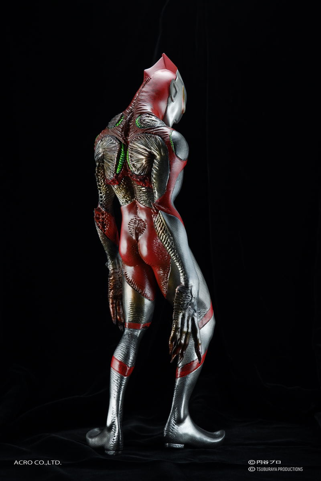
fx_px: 1070
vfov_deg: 25.4
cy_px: 240
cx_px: 160
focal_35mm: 80
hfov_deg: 17.1
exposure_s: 1/20
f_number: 7.1
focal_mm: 53
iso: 400
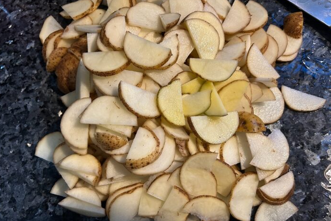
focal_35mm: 28
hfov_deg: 65.5
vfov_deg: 46.4
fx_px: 258
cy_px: 116
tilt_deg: -70.2
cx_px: 165
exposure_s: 1/60
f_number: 1.5
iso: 200
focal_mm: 5.7
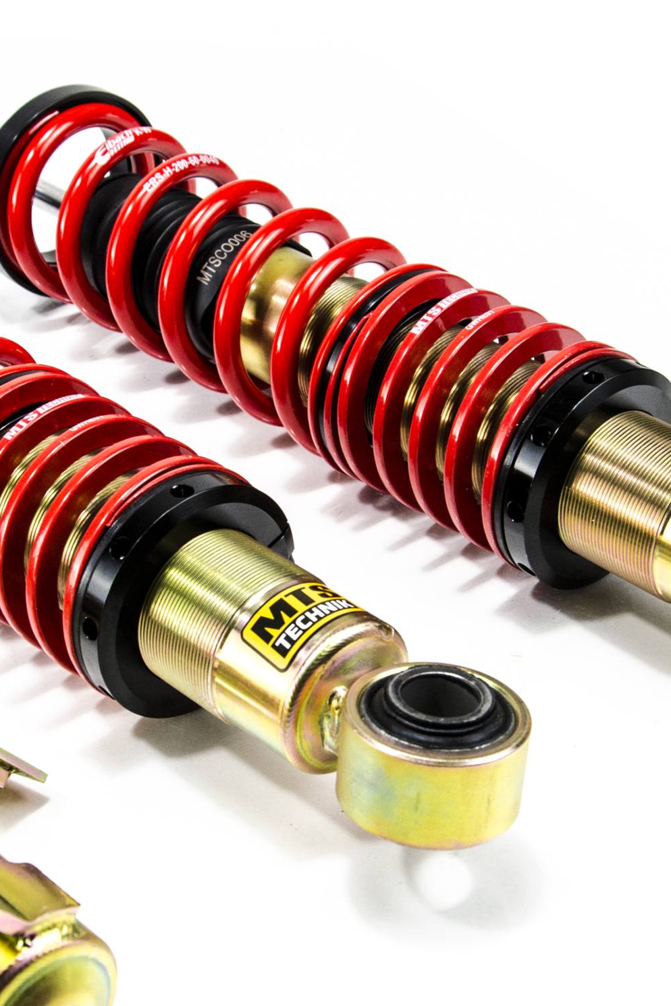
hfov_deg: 18.9
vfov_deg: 28.1
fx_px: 2012
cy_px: 549
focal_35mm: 72
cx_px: 273
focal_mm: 28
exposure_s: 1/160
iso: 200
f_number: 5.6
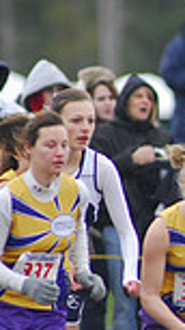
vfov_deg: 1.2
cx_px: 531
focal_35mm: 1783
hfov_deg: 0.7
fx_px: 15558
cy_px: 295
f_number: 4
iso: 400
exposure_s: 1/800
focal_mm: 300
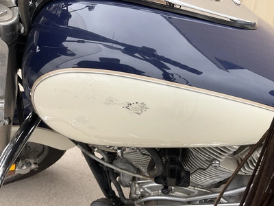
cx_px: 137
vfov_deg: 48.2
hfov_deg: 61.7
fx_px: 230
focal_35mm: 29
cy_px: 103
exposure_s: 1/122
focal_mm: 3
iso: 25
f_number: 1.8
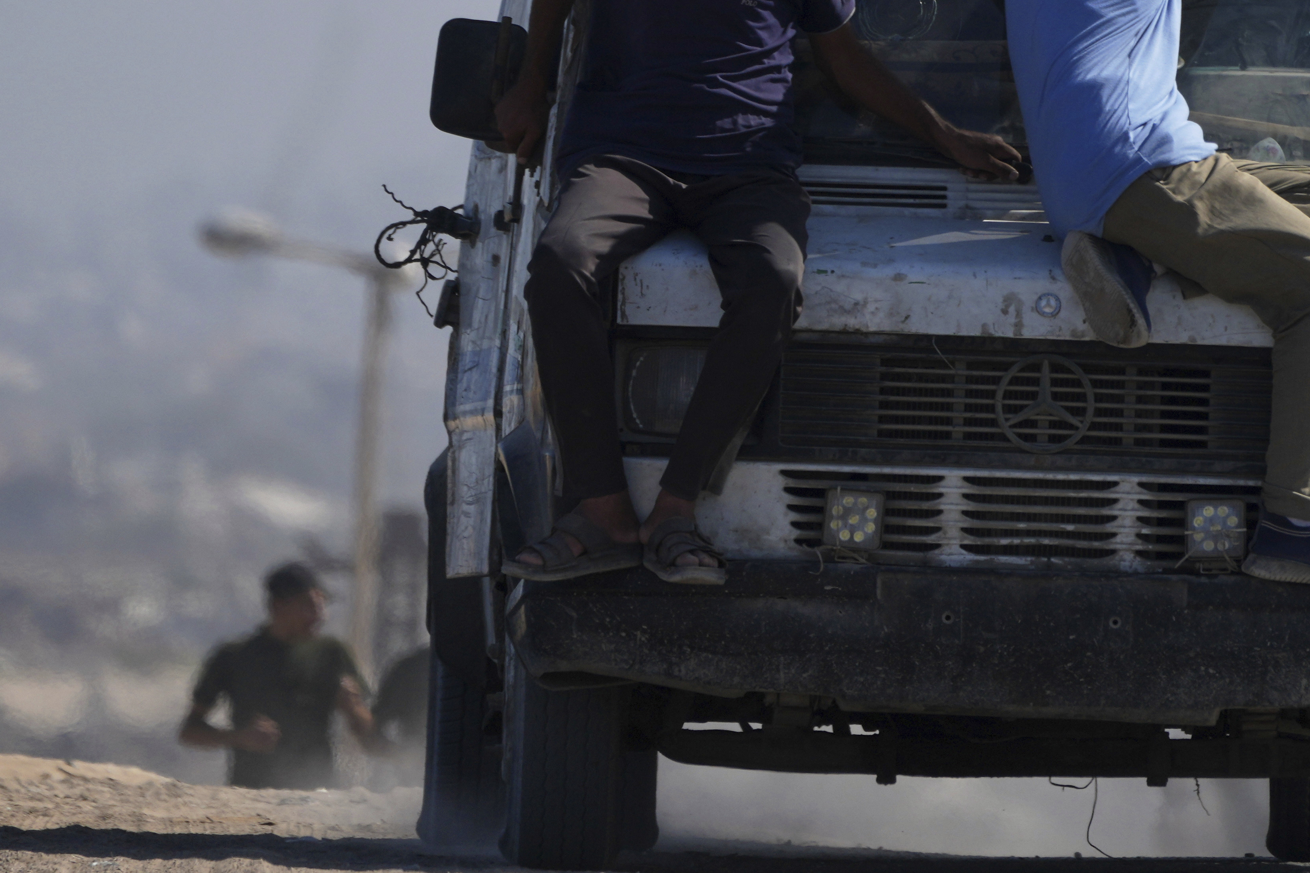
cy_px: -194
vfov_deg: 1.3
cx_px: 1336
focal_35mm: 1045
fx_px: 38025
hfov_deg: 2.0
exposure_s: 1/1600
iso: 125
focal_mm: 400
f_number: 5.6
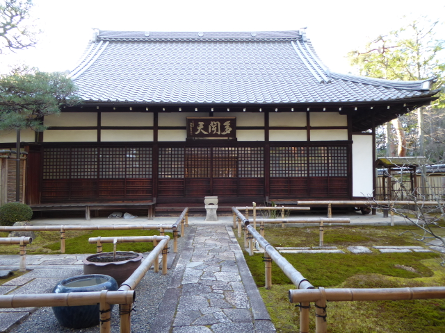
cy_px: 166
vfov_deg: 51.4
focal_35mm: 27
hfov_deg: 65.3
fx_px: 347
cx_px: 222
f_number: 3.4
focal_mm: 4.7
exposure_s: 1/60
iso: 160
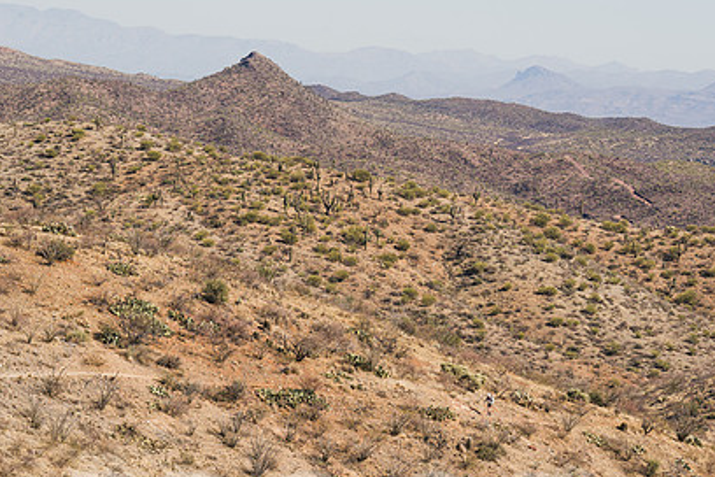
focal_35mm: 154
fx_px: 3058
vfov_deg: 8.9
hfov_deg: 13.3
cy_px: 321
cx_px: 341
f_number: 4
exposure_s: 1/1250
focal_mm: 100
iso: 100
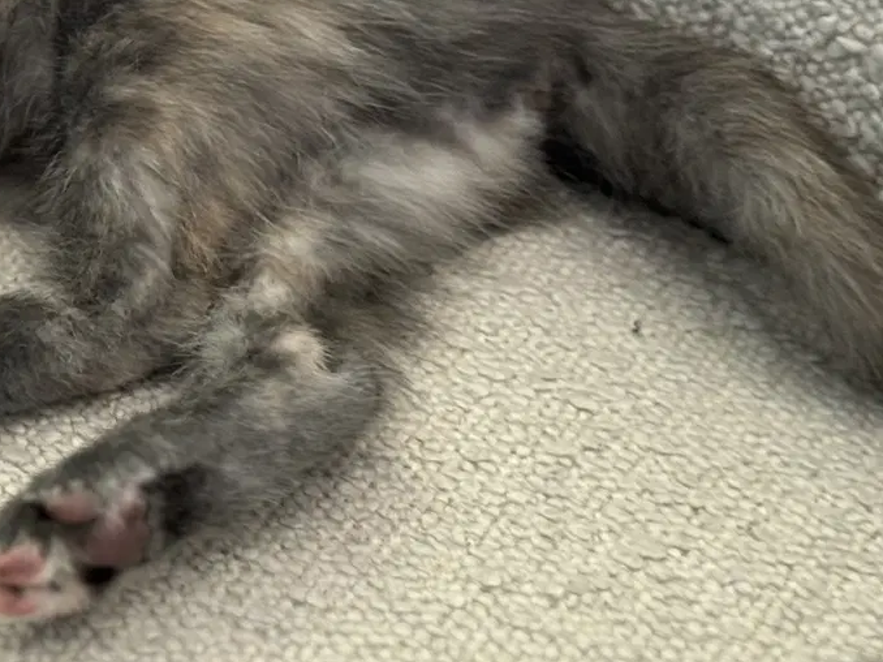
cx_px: -324
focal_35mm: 136
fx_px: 3468
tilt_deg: -35.7
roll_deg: -0.7
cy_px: -138
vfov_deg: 10.7
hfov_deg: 13.9
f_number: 1.78
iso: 200
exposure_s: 1/60
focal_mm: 6.76
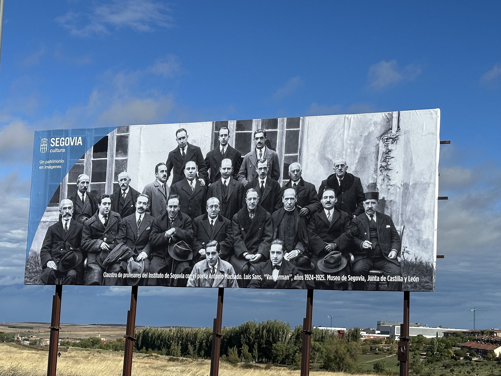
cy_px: 215
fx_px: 970
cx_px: 273
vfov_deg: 21.9
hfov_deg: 29.0
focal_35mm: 67
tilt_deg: +7.4
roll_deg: -3.0
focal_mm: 6.86
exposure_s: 1/7092
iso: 64
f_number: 1.78
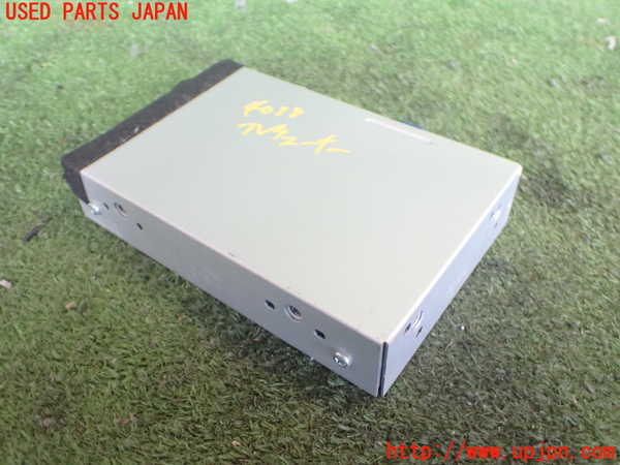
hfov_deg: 60.0
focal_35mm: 30
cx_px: 310
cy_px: 232
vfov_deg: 46.8
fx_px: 537
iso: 800
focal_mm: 5.4
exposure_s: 1/80
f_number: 2.3
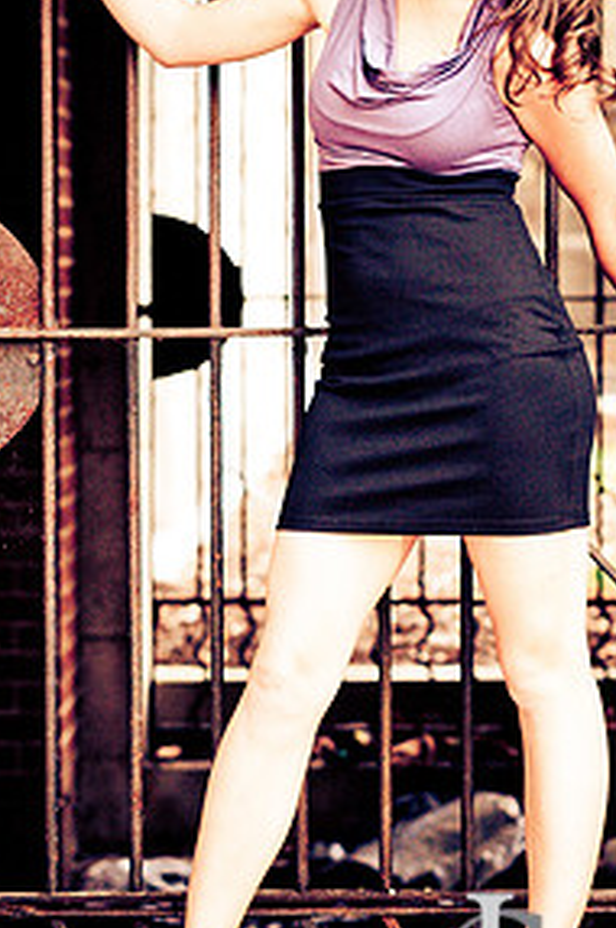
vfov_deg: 12.5
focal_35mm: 165
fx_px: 4245
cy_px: 406
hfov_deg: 8.3
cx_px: 433
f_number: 3.2
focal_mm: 70
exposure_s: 1/30
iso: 800
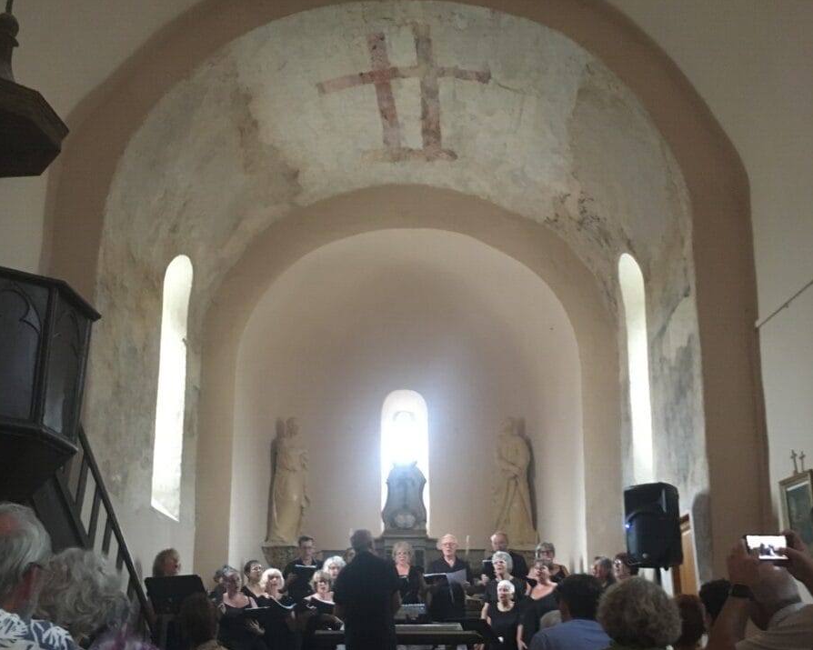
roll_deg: +0.9
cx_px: 406
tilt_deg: +16.2
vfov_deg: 38.9
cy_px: 412
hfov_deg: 47.9
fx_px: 914
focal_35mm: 38
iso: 500
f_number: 2.2
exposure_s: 1/17
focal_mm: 4.15
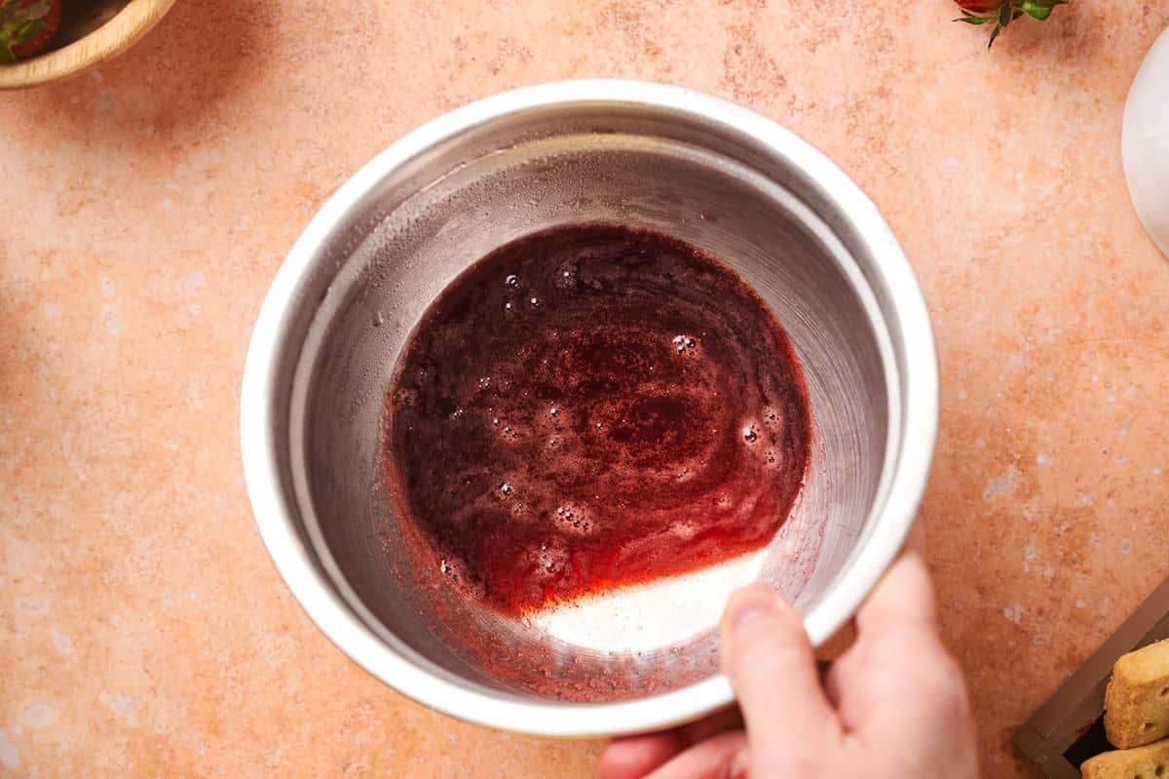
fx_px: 2272
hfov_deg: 28.9
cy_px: 390
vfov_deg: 19.4
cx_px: 584
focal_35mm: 70
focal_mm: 70
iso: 250
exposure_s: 1/60
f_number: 5.6
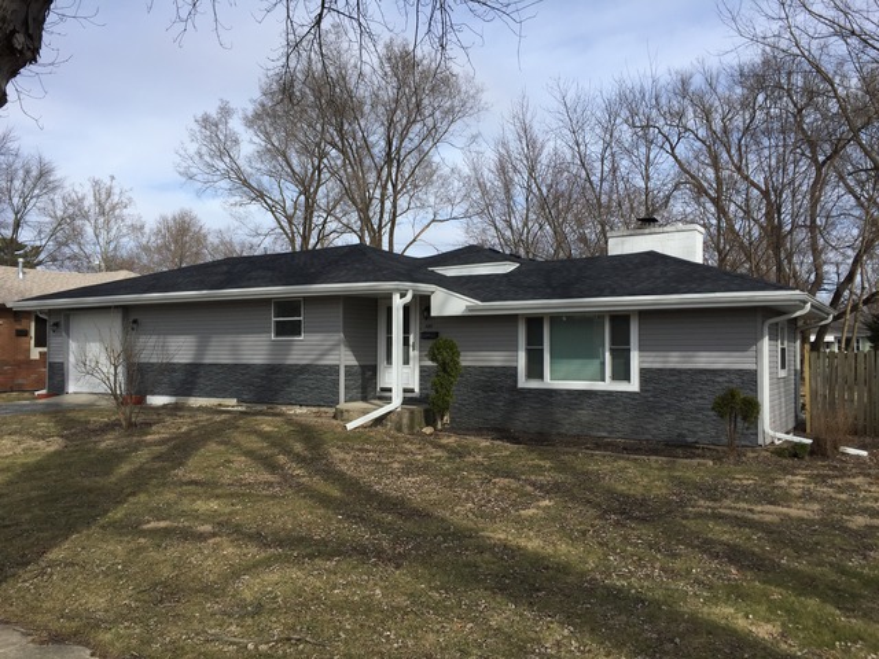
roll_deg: -0.5
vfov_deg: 48.2
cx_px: 440
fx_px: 736
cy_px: 330
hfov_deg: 61.7
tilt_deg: +1.4
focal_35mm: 29
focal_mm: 4.15
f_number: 2.2
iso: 32
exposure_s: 1/1799
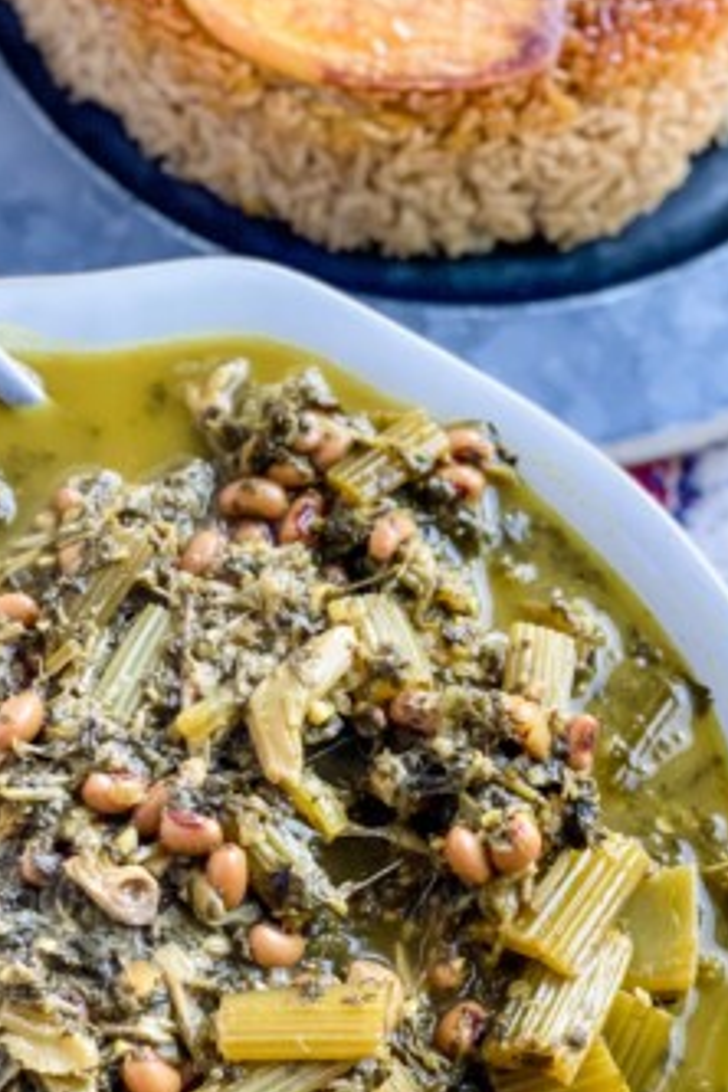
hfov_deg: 17.5
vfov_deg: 25.9
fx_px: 2366
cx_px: 308
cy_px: 698
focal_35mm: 78
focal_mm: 6
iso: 250
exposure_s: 1/75
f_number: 2
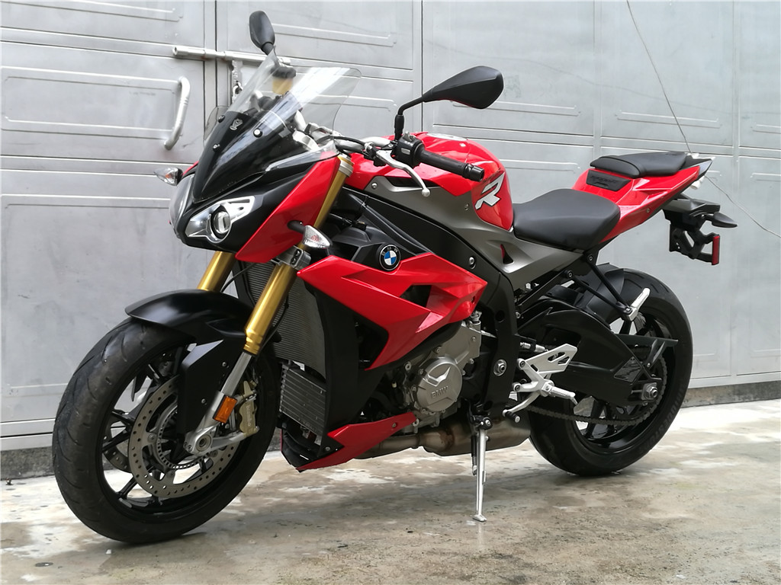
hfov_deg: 35.5
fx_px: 1218
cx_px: 390
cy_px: 292
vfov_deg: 27.0
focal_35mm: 54
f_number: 2
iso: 80
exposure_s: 1/100
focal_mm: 4.04
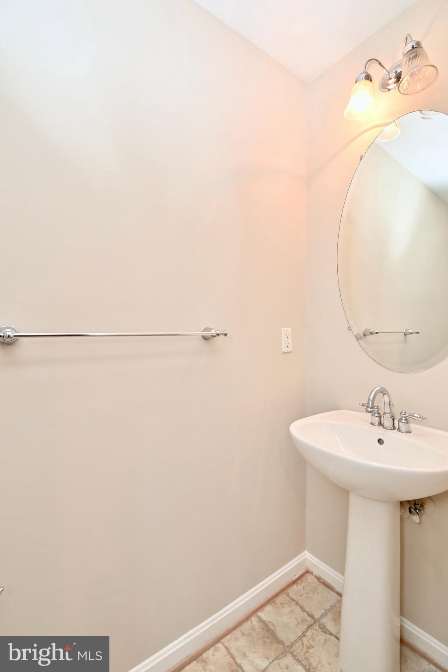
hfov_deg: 77.3
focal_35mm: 15
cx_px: 224
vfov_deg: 100.4
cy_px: 336
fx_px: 280
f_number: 7.1
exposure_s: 1/20
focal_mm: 10
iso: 200
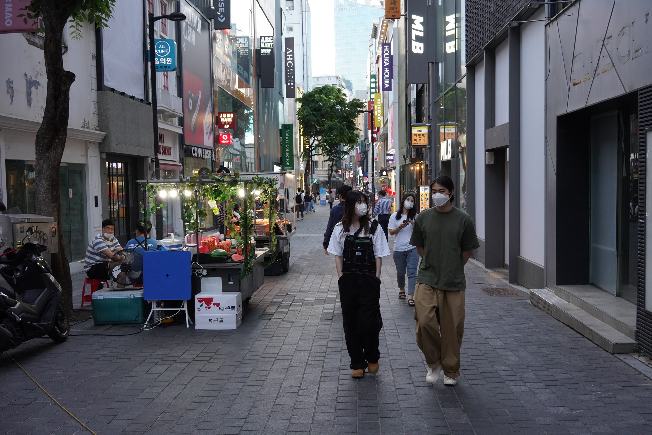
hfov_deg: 54.4
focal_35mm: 35
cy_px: 218
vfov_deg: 37.9
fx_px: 634
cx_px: 326
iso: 2000
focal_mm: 35
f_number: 10
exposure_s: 1/80
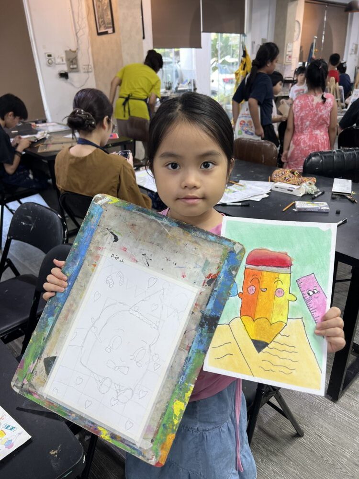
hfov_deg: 53.1
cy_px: 240
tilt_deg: -27.5
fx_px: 360
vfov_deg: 67.3
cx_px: 180
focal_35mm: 26
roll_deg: +1.5
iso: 64
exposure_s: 1/100
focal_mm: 5.7
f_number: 1.5
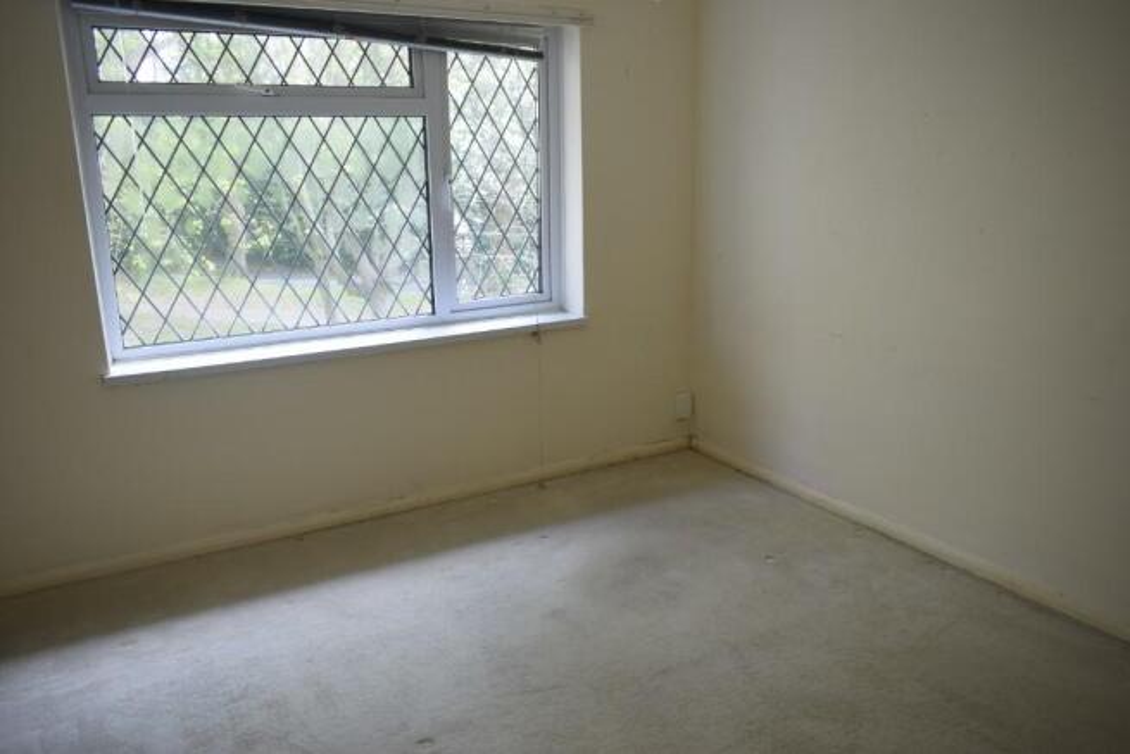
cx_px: 565
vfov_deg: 48.0
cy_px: 377
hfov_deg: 67.4
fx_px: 848
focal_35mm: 27
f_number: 5
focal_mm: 18
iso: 400
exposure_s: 1/100
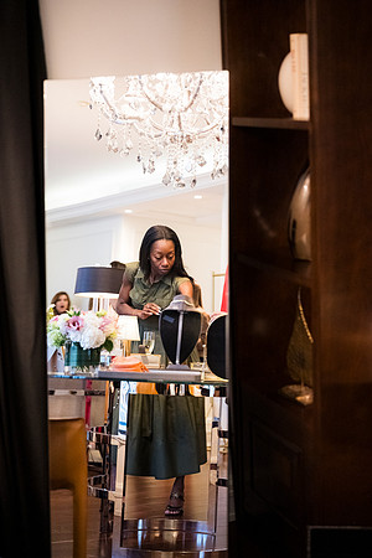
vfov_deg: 36.2
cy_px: 279
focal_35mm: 55
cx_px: 186
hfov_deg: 24.6
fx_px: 852
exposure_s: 1/200
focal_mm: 55
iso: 3200
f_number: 2.2
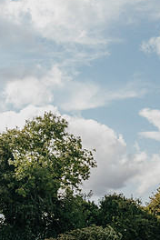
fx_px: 480
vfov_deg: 27.5
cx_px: 282
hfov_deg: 16.2
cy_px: 191
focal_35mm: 72
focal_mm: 28
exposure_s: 1/1000
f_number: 4.5
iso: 320
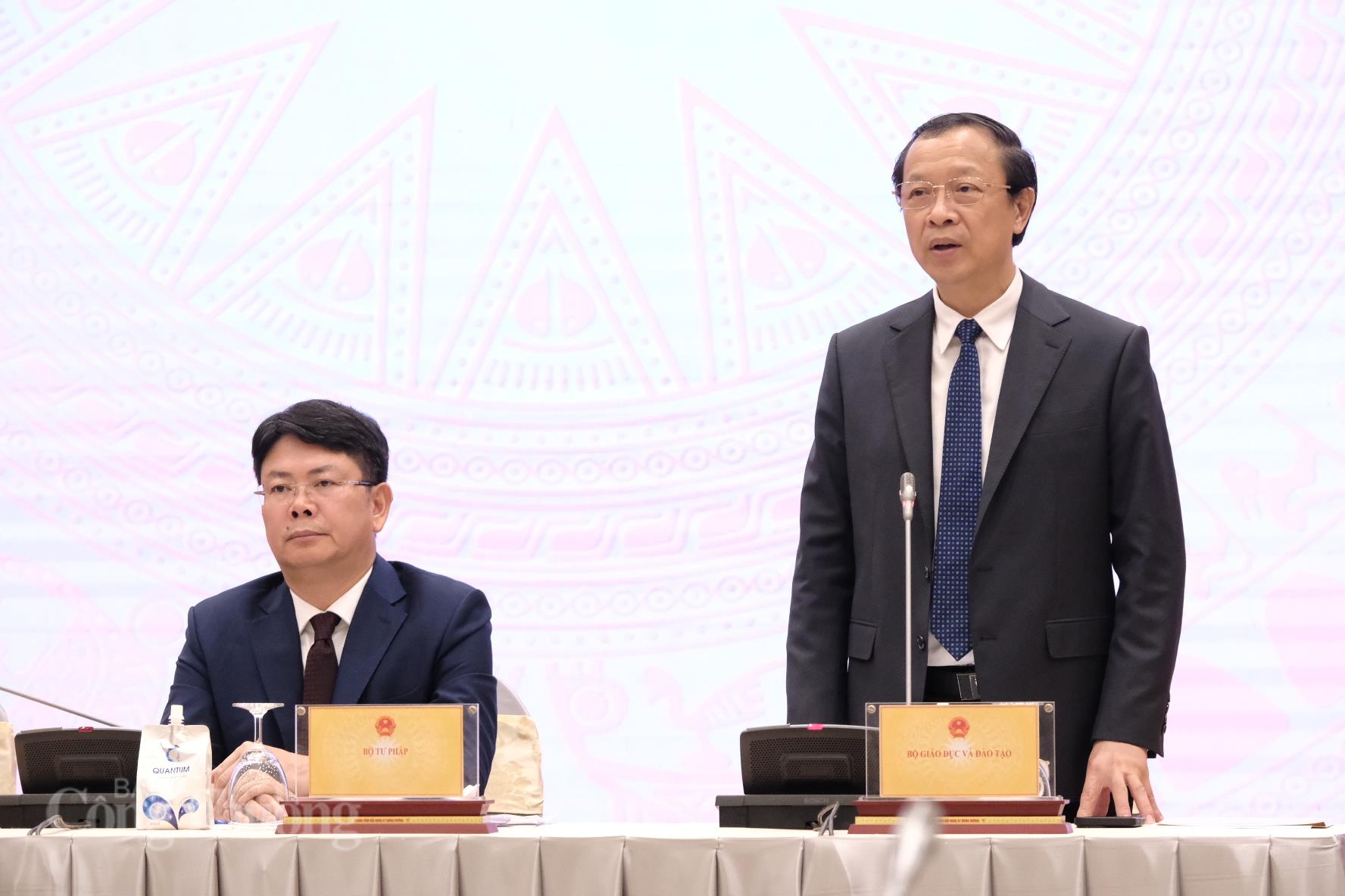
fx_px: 5081
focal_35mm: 136
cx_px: 672
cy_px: 448
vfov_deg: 10.1
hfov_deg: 15.1
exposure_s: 1/125
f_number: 6.4
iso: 6400
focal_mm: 90.4
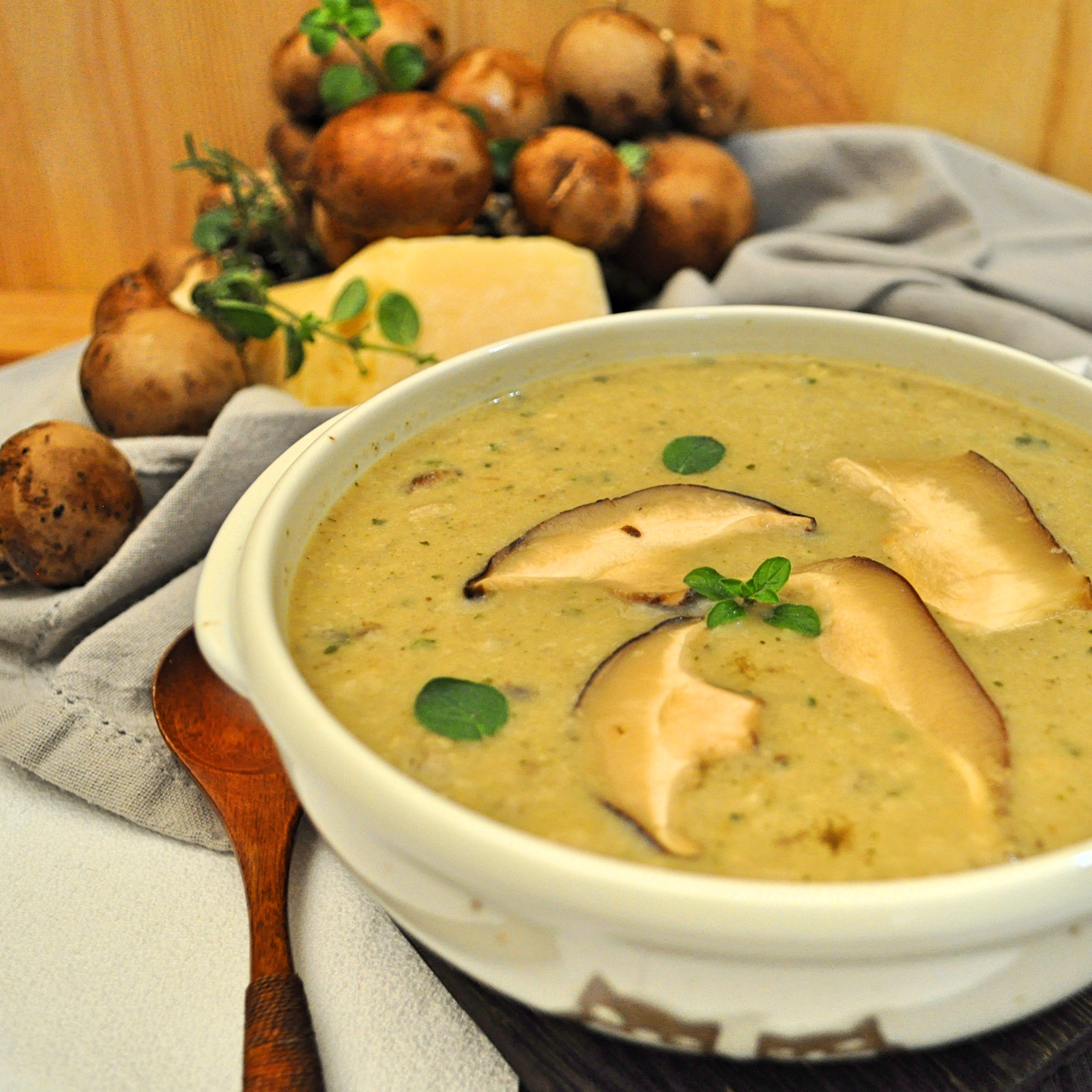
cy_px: 552
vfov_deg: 39.2
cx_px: 700
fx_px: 1535
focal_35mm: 43
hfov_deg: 38.8
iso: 1000
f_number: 4
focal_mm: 22
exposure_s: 1/60
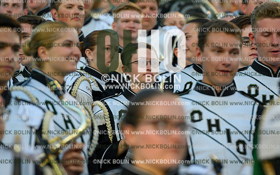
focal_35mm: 266
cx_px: 141
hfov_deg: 7.9
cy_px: 59
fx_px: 2030
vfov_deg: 4.9
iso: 160
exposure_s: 1/125
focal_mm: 200
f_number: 4
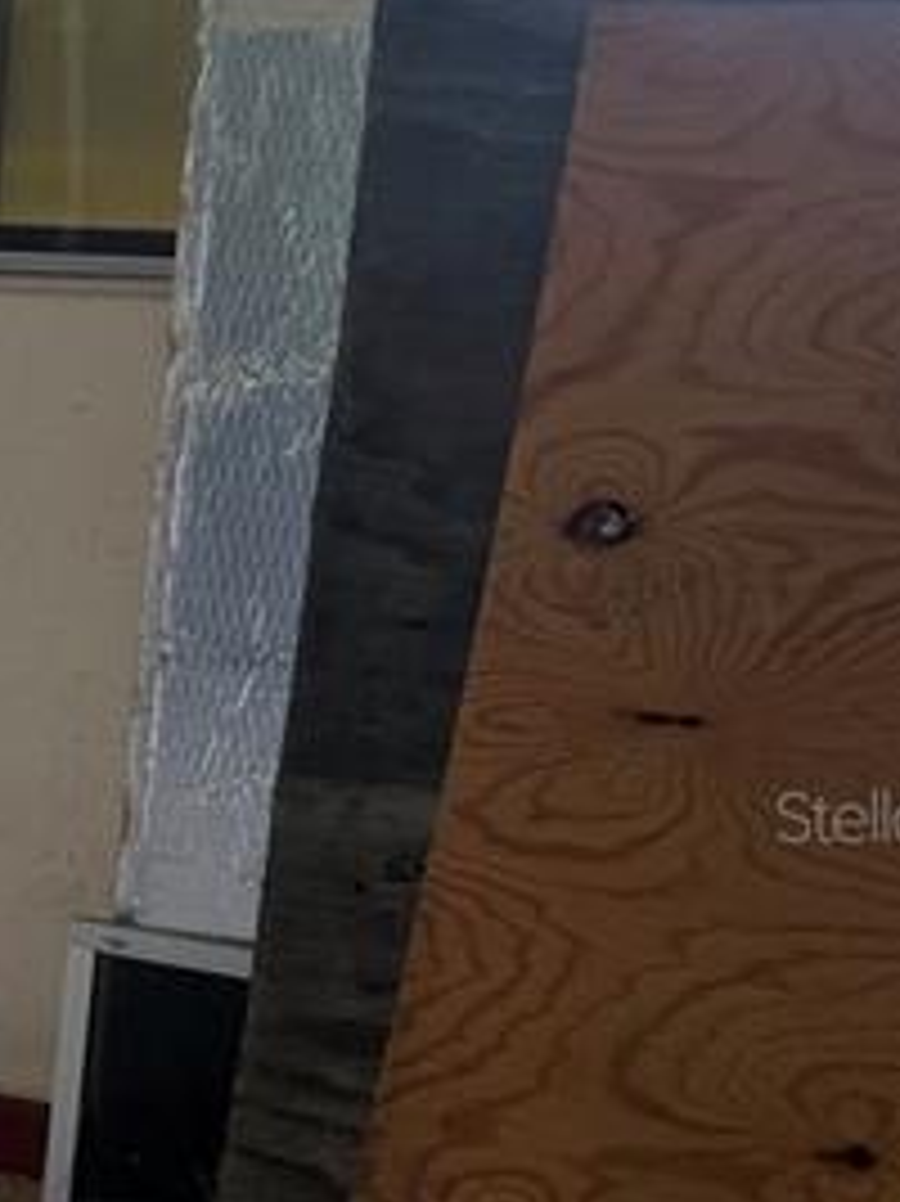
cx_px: -932
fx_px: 3747
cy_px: 815
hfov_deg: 12.1
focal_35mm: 108
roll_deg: -0.8
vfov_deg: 18.2
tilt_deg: -14.3
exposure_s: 1/156
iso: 64
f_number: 1.78
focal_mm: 6.76
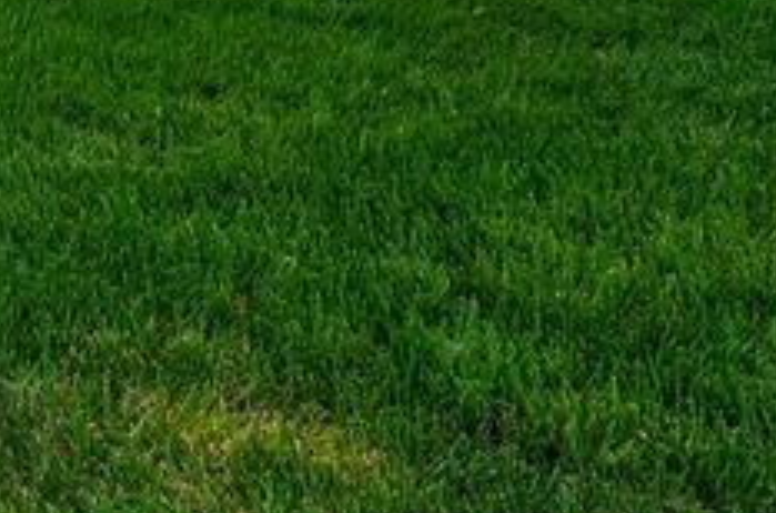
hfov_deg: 18.9
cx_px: -540
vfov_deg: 14.1
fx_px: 1892
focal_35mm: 88
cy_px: -336
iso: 125
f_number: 14
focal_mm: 20
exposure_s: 1/30
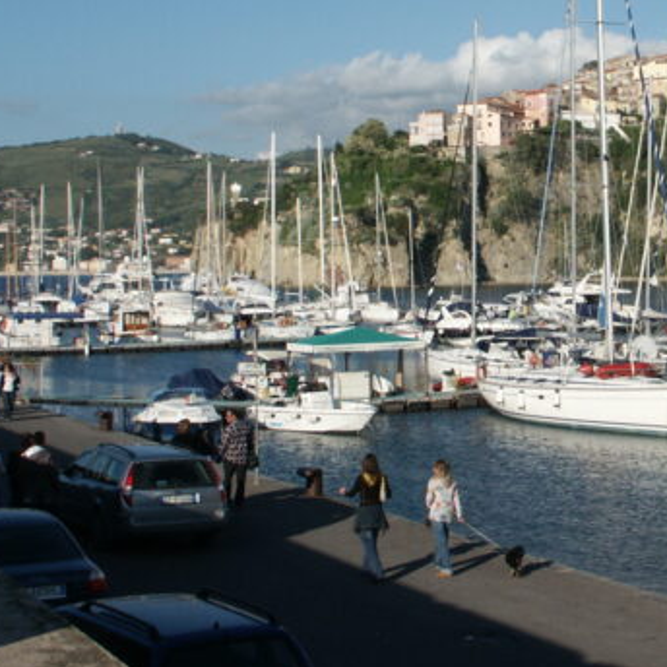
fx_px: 1548
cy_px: 229
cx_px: 593
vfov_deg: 24.2
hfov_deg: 23.7
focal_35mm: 71
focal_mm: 9.29
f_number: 8
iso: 100
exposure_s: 1/500
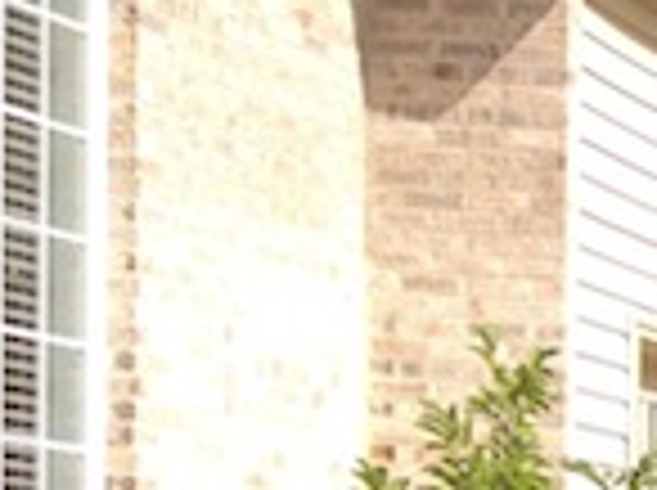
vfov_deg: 7.4
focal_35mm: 192
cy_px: 967
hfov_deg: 9.0
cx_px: 1737
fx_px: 3638
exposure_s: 1/951
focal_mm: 4.3
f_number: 2.4
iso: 64
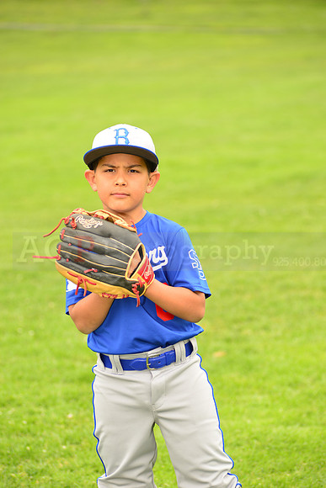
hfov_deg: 9.5
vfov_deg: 14.2
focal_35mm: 145
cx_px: 163
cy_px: 244
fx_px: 1968
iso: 160
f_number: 5
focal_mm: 145
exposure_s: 1/250
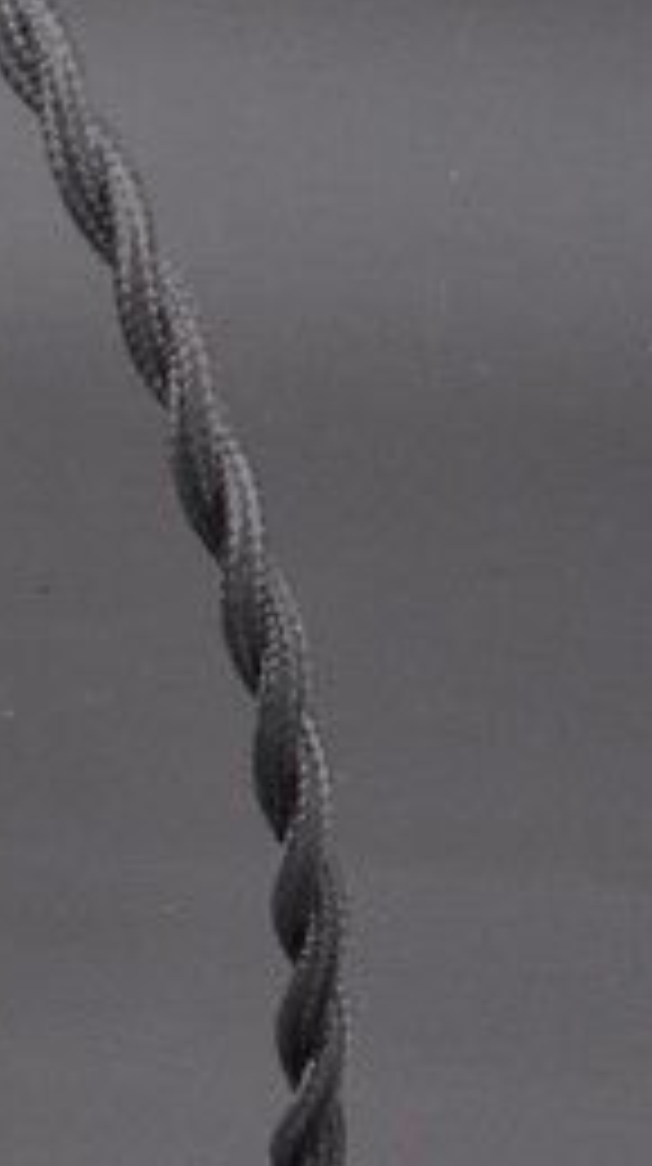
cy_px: 1116
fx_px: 5028
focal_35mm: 163
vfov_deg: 13.1
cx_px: -771
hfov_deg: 7.1
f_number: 4.5
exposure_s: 1/30
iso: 100
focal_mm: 7.8
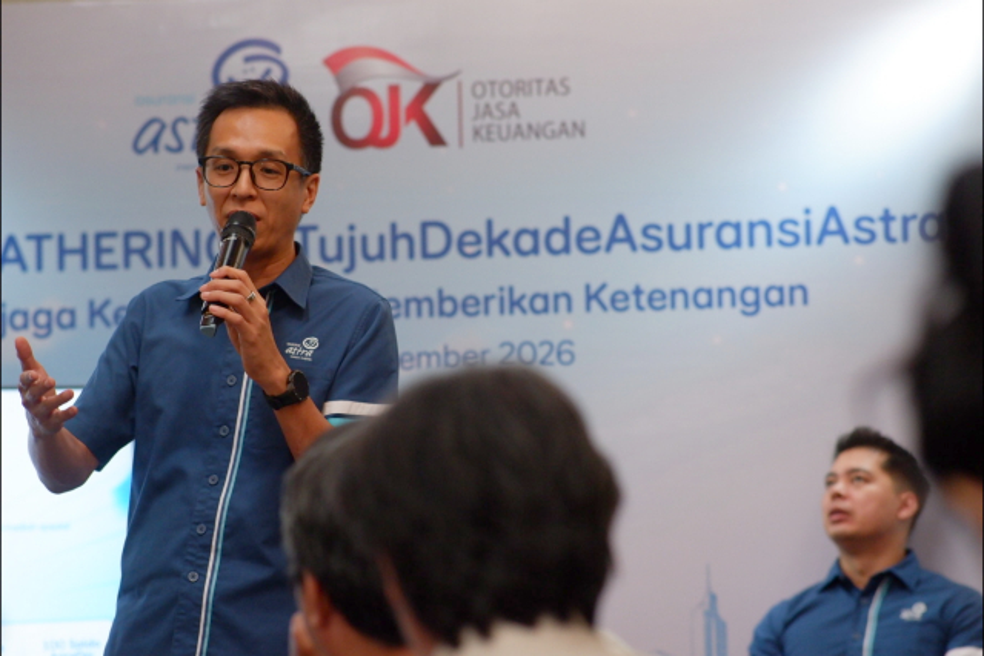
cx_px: 492
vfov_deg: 10.7
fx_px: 3499
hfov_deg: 16.0
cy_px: 328
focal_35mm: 128
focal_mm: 85
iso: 3200
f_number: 2.5
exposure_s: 1/500
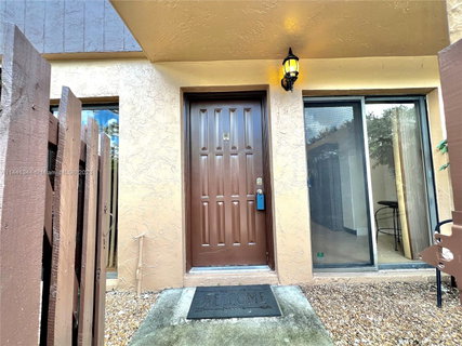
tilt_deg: +4.1
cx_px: 231
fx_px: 173
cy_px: 173
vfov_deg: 89.9
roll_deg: +1.7
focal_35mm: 13
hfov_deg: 106.2
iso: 32
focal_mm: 1.57
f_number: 1.8
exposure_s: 1/107
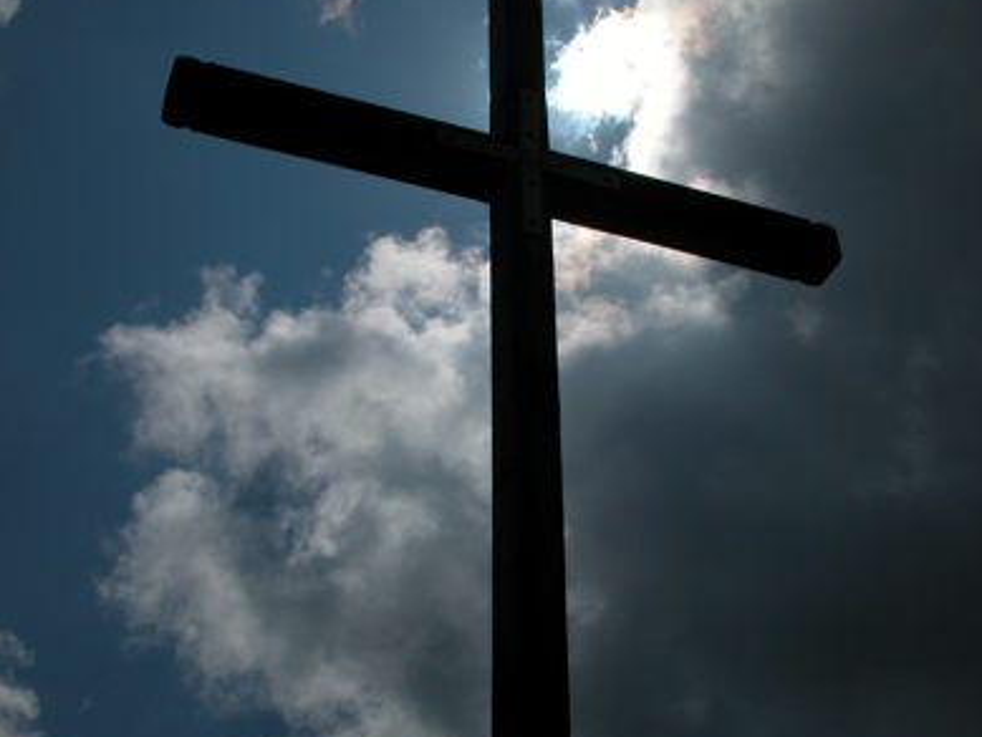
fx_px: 1532
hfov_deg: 35.5
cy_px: 374
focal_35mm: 54
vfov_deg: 27.0
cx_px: 512
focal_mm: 8.9
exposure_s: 1/1901
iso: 100
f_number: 8
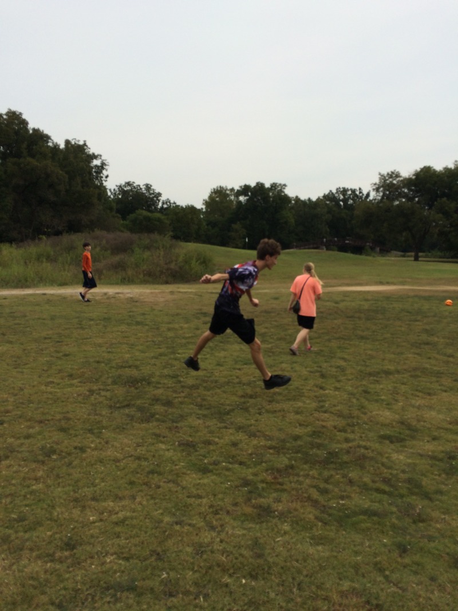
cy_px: 306
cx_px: 229
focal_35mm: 29
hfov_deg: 48.2
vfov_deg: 61.6
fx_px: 511
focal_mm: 4.15
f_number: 2.2
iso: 32
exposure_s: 1/2415
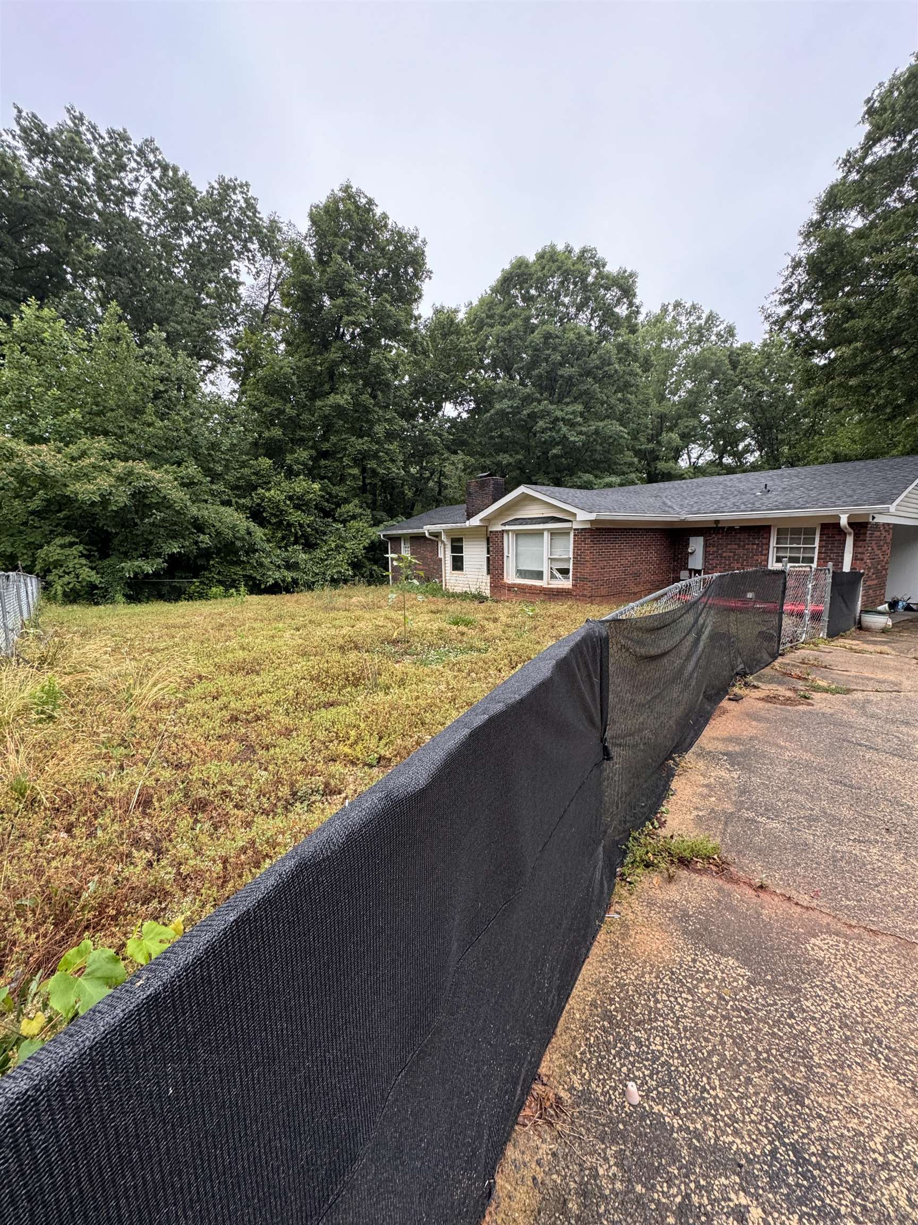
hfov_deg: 85.7
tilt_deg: -8.6
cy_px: 612
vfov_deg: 102.1
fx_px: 495
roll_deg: +0.9
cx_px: 459
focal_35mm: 14
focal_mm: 2.22
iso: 160
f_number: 2.2
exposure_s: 1/99
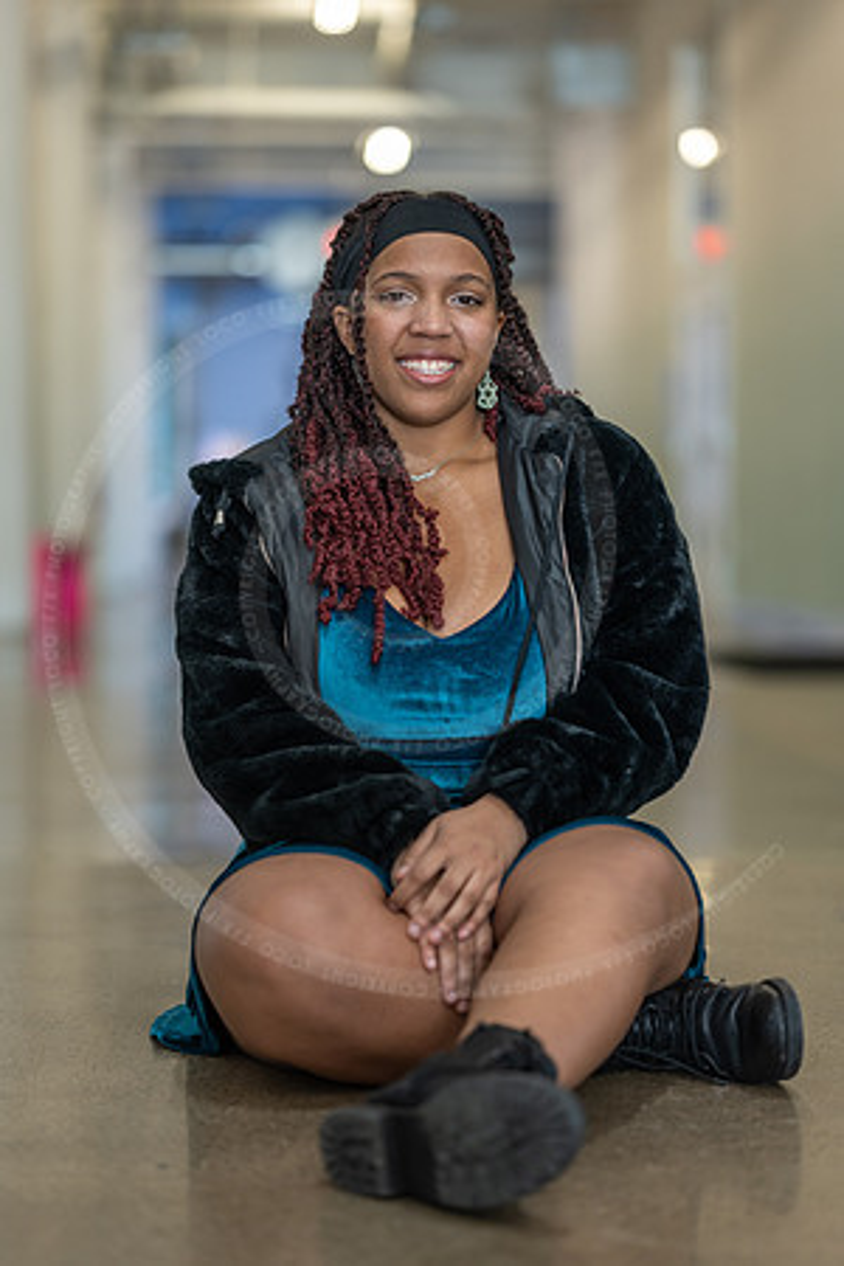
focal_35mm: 85
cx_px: 422
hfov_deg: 16.1
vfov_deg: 23.9
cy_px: 633
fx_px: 2989
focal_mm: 85
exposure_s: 1/100
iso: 400
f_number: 1.8
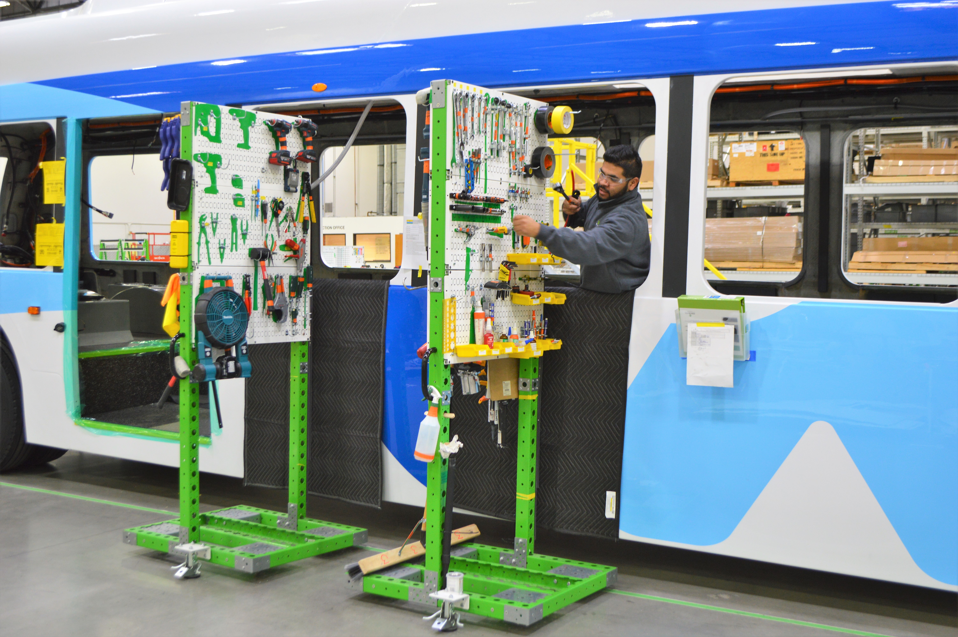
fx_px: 1157
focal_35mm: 44
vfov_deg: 30.8
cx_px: 479
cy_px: 318
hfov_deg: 45.0
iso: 400
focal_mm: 29
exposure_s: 1/30
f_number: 4.5
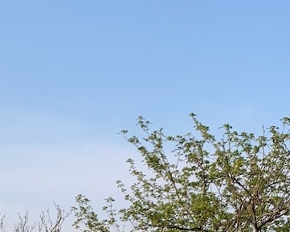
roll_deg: +0.5
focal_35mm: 90
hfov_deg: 21.0
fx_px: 773
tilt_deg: +0.9
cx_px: 66
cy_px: 335
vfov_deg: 15.9
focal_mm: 4.25
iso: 25
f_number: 1.8
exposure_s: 1/1368
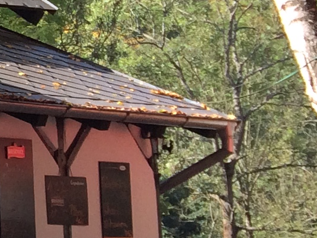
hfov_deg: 9.3
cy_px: -7
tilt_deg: +6.2
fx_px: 1621
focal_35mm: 177
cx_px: -564
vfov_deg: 8.3
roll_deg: +0.5
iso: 32
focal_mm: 4.15
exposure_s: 1/494
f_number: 2.2
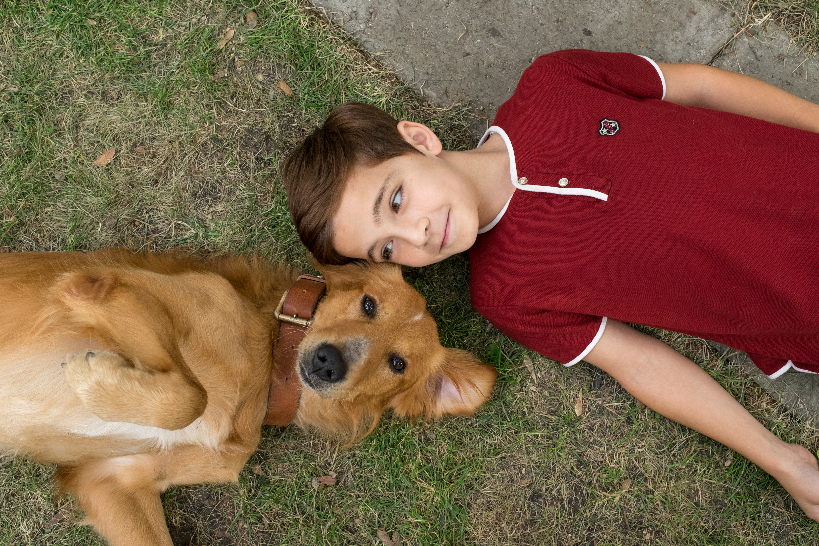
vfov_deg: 37.9
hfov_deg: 54.4
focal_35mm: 35
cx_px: 410
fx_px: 796
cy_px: 273
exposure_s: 1/180
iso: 800
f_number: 5.6
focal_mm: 23
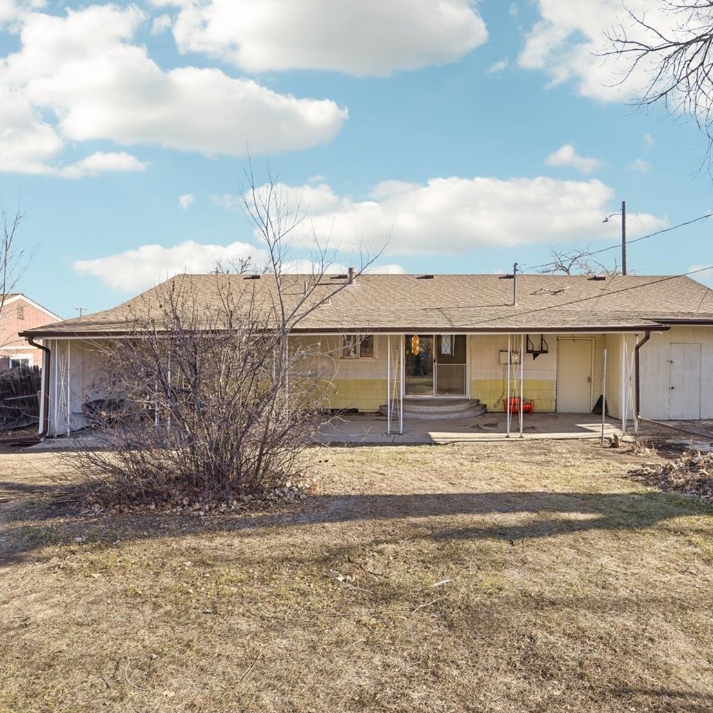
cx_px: 403
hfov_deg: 62.7
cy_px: 351
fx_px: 583
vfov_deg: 62.9
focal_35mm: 25
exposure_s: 1/80
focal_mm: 19
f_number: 8
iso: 64
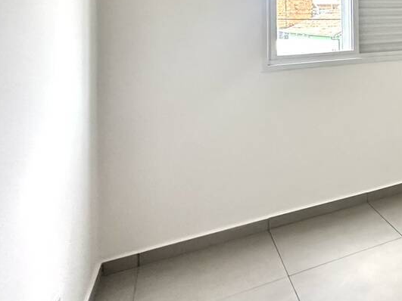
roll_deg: +0.6
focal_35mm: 38
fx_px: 441
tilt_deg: +1.3
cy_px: 0
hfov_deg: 36.0
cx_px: 501
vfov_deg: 34.3
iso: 320
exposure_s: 1/87
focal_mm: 2.22
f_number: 2.2
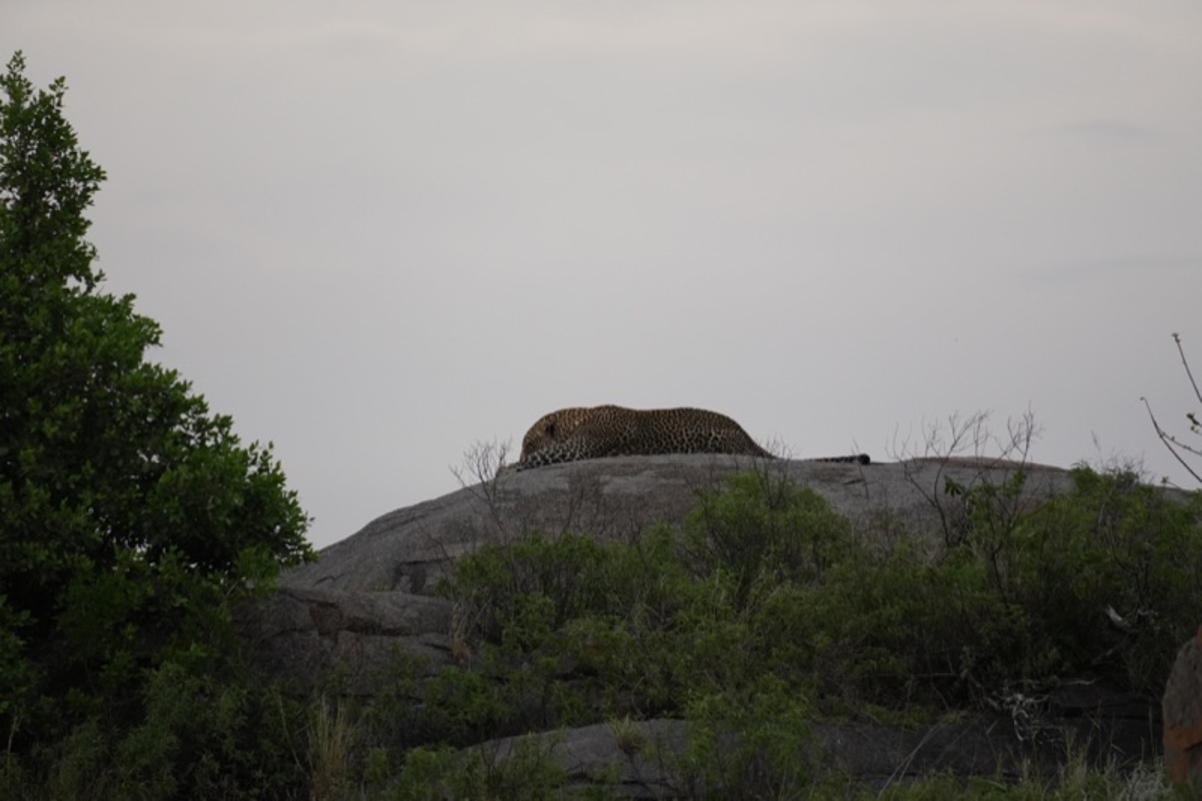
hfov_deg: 3.9
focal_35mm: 525
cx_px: 601
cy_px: 400
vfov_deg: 2.6
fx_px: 17524
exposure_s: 1/500
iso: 1000
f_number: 6.3
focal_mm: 350
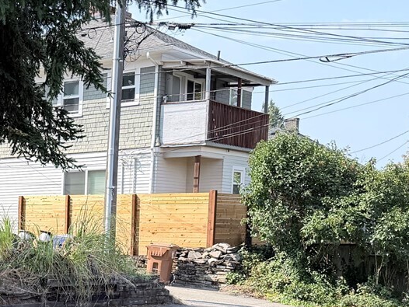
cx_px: -107
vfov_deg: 19.5
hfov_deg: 23.8
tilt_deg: -5.7
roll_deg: -0.6
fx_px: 863
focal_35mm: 73
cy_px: 323
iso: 100
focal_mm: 6.76
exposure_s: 1/1949
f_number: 1.78
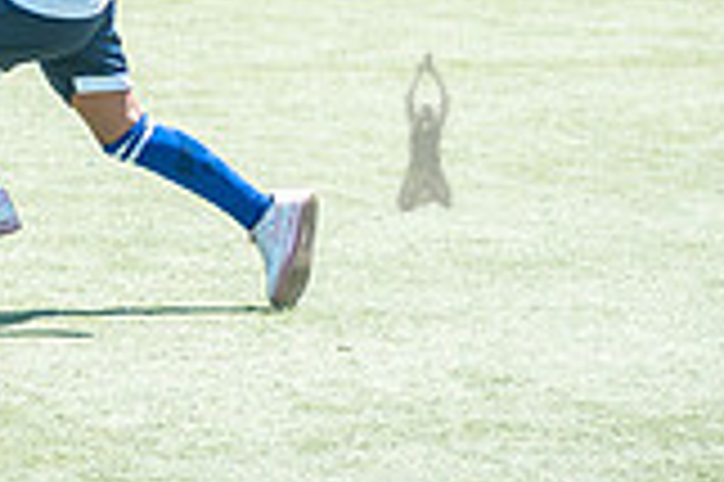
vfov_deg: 3.1
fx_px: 8980
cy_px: -88
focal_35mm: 447
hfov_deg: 4.6
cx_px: -157
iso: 200
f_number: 4
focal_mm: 92
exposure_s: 1/1600
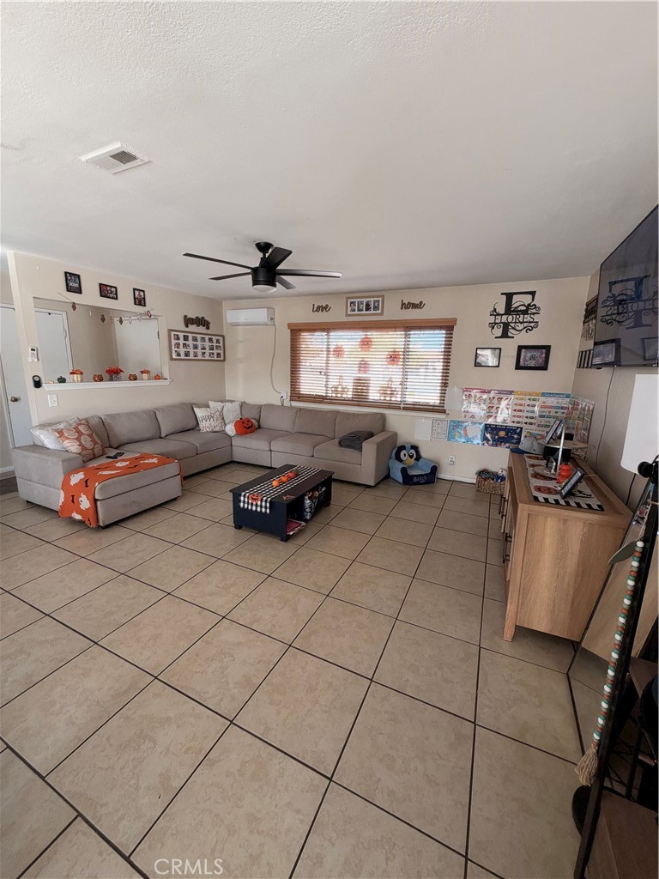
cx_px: 330
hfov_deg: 85.7
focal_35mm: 14
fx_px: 355
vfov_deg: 102.1
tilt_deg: -10.9
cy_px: 440
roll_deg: -1.4
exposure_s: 1/121
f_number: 2.2
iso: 250
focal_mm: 2.22
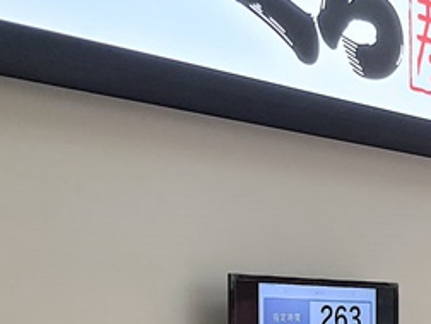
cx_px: 503
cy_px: 345
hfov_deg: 18.2
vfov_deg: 14.1
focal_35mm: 103
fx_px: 1282
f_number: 1.7
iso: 80
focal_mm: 4.32
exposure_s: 1/120
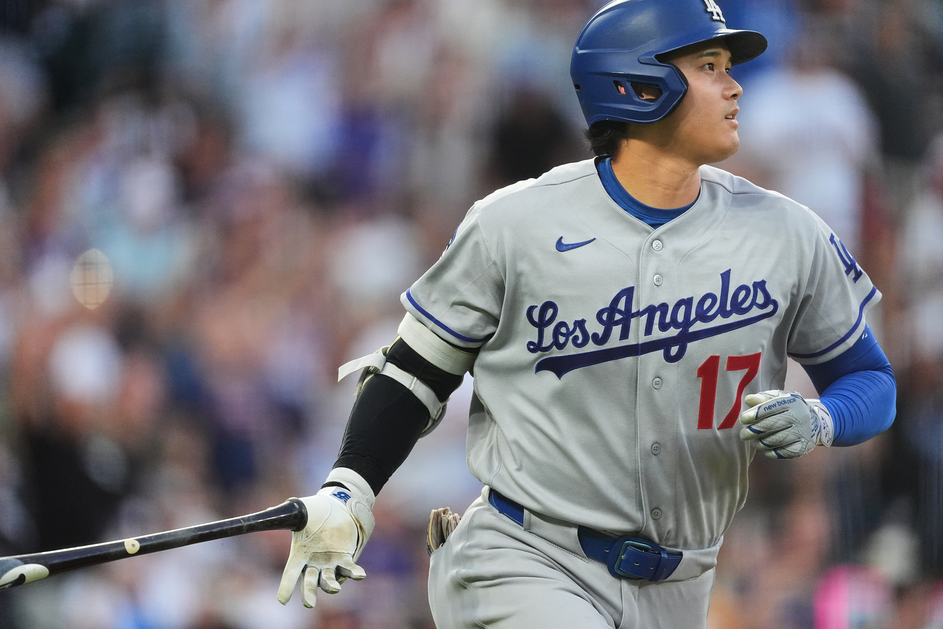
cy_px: 314
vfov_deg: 2.3
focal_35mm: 600
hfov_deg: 3.4
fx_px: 15715
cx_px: 472
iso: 4000
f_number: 4
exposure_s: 1/1600
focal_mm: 600
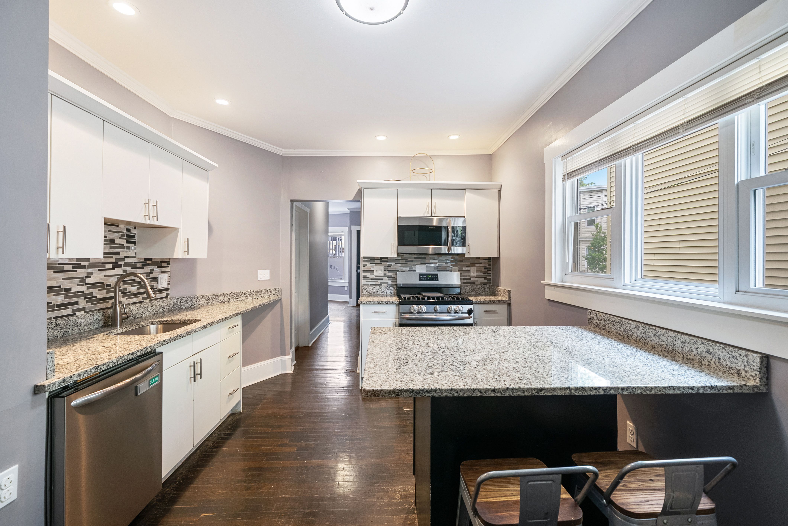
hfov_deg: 100.4
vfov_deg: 77.4
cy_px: 263
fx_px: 328
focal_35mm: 15
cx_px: 394
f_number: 8
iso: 320
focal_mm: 15
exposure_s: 1/3
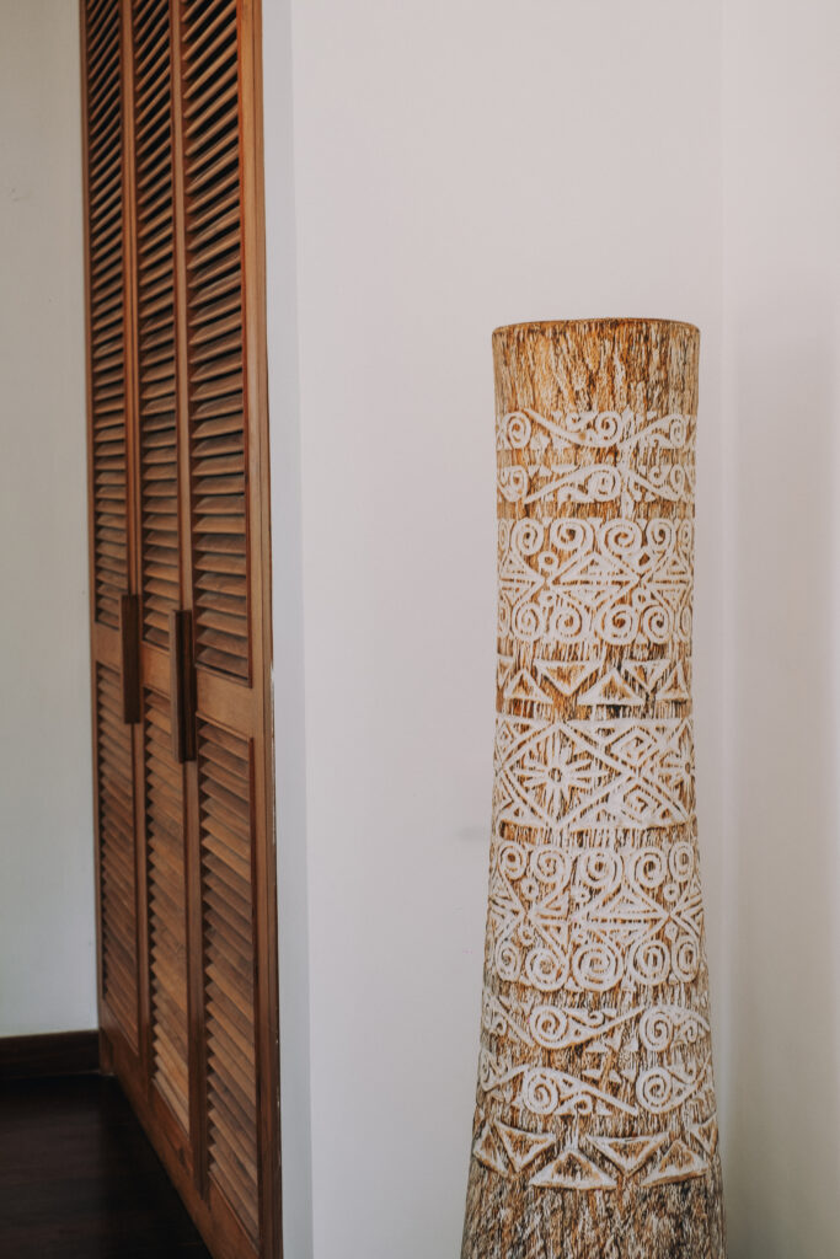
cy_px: 630
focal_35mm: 53
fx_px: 1854
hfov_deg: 25.5
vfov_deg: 37.5
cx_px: 420
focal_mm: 35
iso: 250
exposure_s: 1/30
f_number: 4
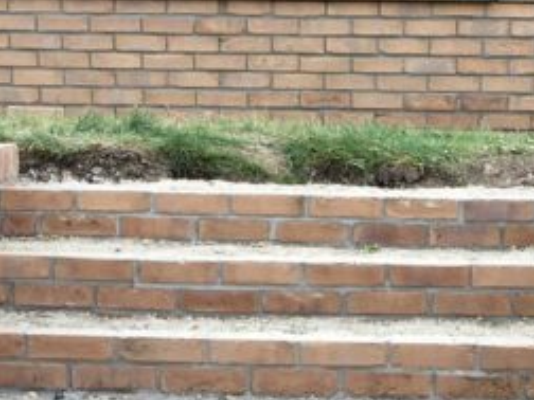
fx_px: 1820
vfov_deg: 12.3
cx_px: 354
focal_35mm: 118
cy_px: 455
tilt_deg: -13.0
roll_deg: -1.1
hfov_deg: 16.7
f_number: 2.2
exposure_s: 1/557
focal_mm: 4.15
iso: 25
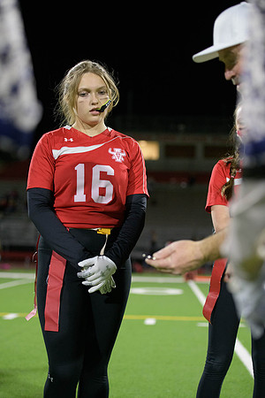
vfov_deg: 28.8
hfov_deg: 19.5
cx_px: 132
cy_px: 199
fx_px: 773
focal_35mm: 70
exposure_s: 1/640
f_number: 2.8
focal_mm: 70
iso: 4500
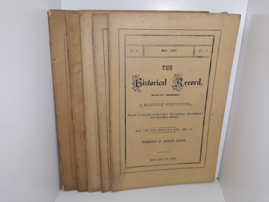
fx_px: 218
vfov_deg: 49.7
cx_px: 134
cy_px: 101
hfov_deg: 63.4
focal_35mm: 28
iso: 40
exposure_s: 1/171
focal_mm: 3.7
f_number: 1.7
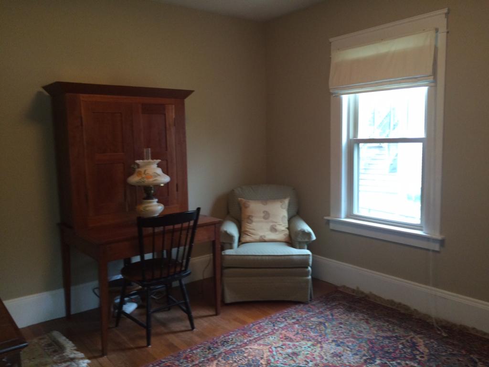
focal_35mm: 29
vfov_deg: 48.2
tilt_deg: -9.1
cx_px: 244
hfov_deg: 61.7
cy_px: 184
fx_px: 410
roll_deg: +1.7
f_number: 2.2
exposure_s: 1/30
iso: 160
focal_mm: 4.15
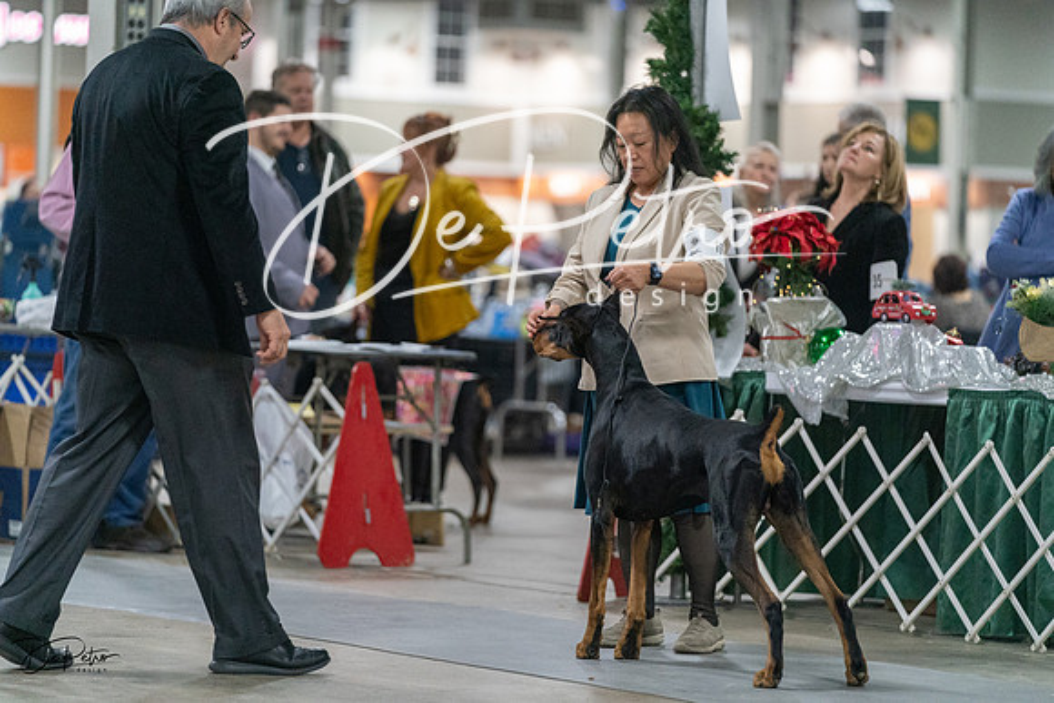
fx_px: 4715
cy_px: 352
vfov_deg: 8.5
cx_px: 527
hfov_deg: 12.8
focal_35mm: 161
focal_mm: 161
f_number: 2.8
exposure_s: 1/400
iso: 6400
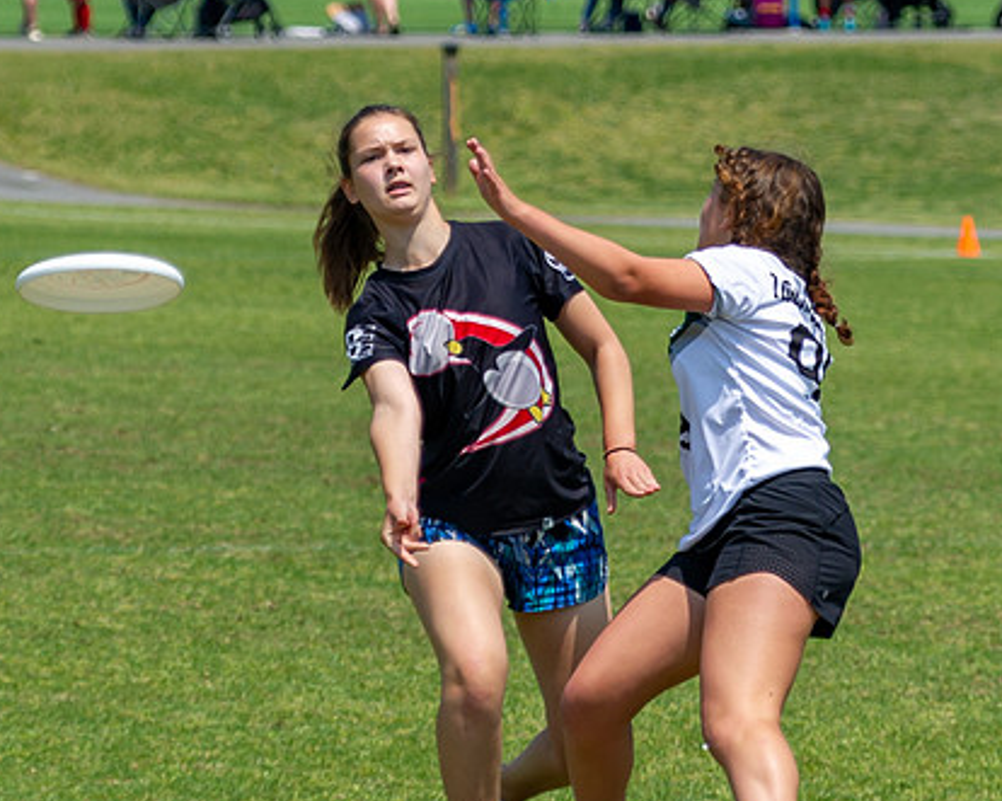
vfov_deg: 3.6
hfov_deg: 4.5
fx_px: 12689
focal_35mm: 428
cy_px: 258
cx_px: 621
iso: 200
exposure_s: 1/2000
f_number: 4
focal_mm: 135
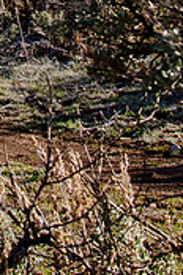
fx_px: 915
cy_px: -83
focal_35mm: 120
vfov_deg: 16.2
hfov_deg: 11.1
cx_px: -68
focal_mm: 27
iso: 250
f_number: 10
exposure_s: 1/320
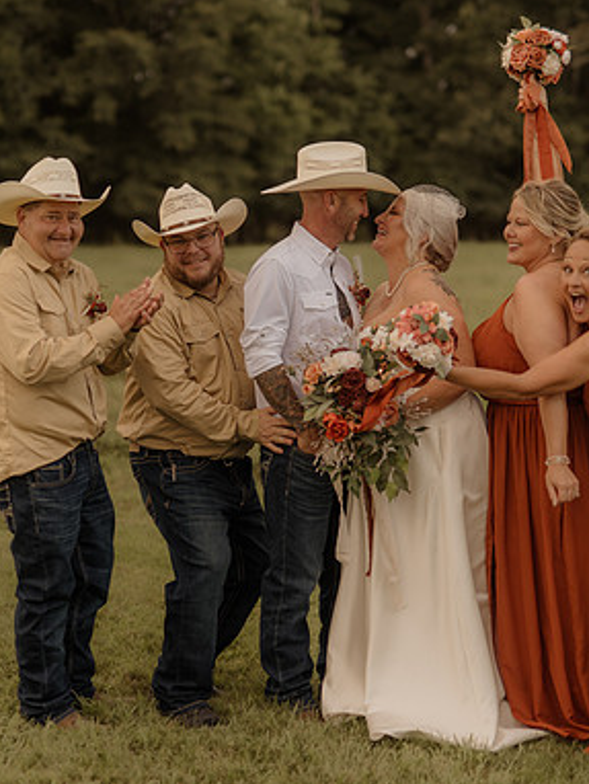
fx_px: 1881
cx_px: 227
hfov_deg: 17.8
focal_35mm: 83
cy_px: 380
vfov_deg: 23.5
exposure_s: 1/2000
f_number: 1.4
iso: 125
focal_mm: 50
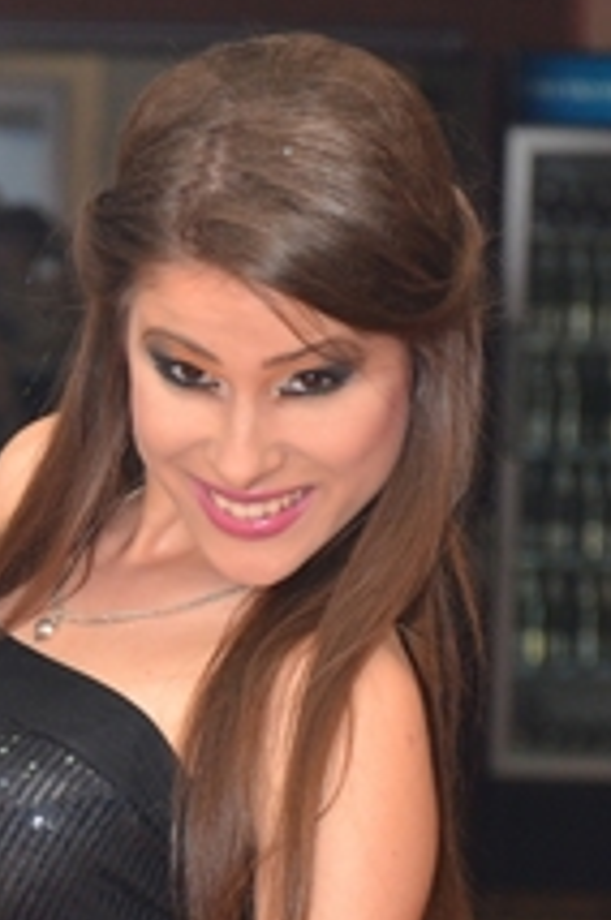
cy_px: 877
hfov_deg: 4.2
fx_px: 8377
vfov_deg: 6.3
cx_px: 112
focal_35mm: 328
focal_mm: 90
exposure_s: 1/100
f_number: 5.6
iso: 1000
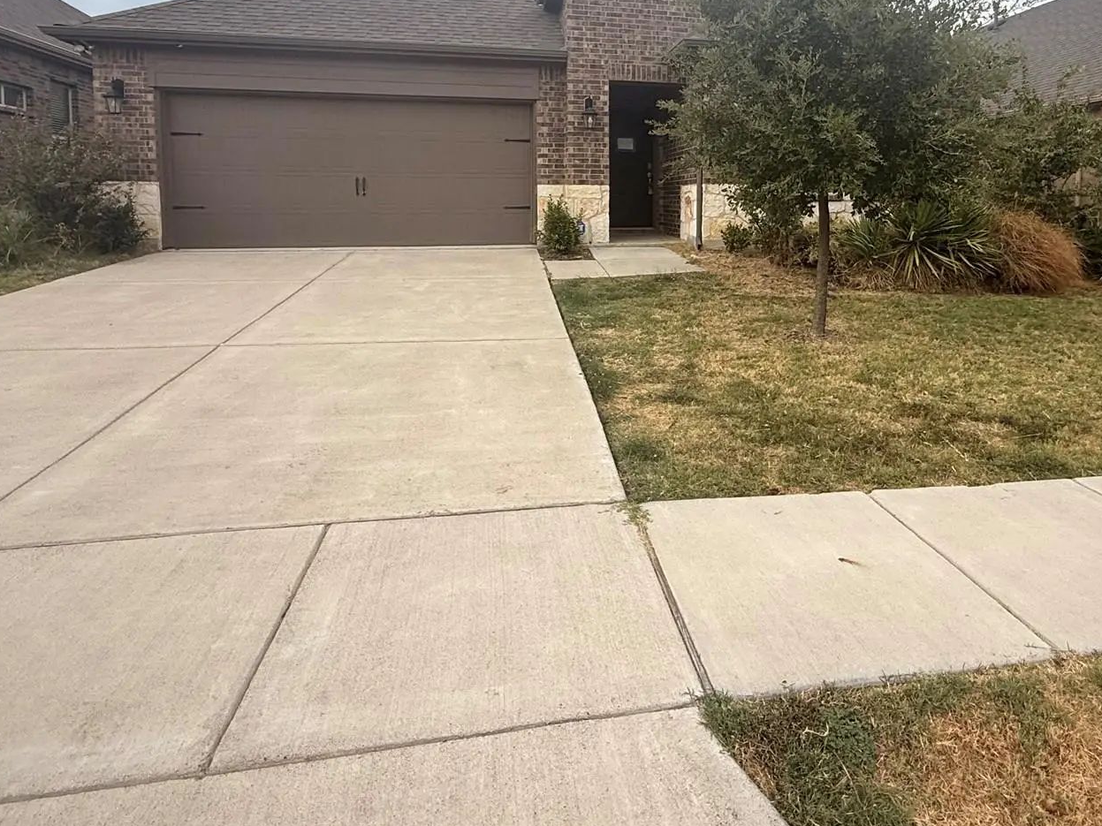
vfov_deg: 56.7
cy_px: 236
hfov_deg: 73.0
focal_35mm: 23
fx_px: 732
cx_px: 668
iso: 50
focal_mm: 2.22
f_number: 2.2
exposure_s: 1/701
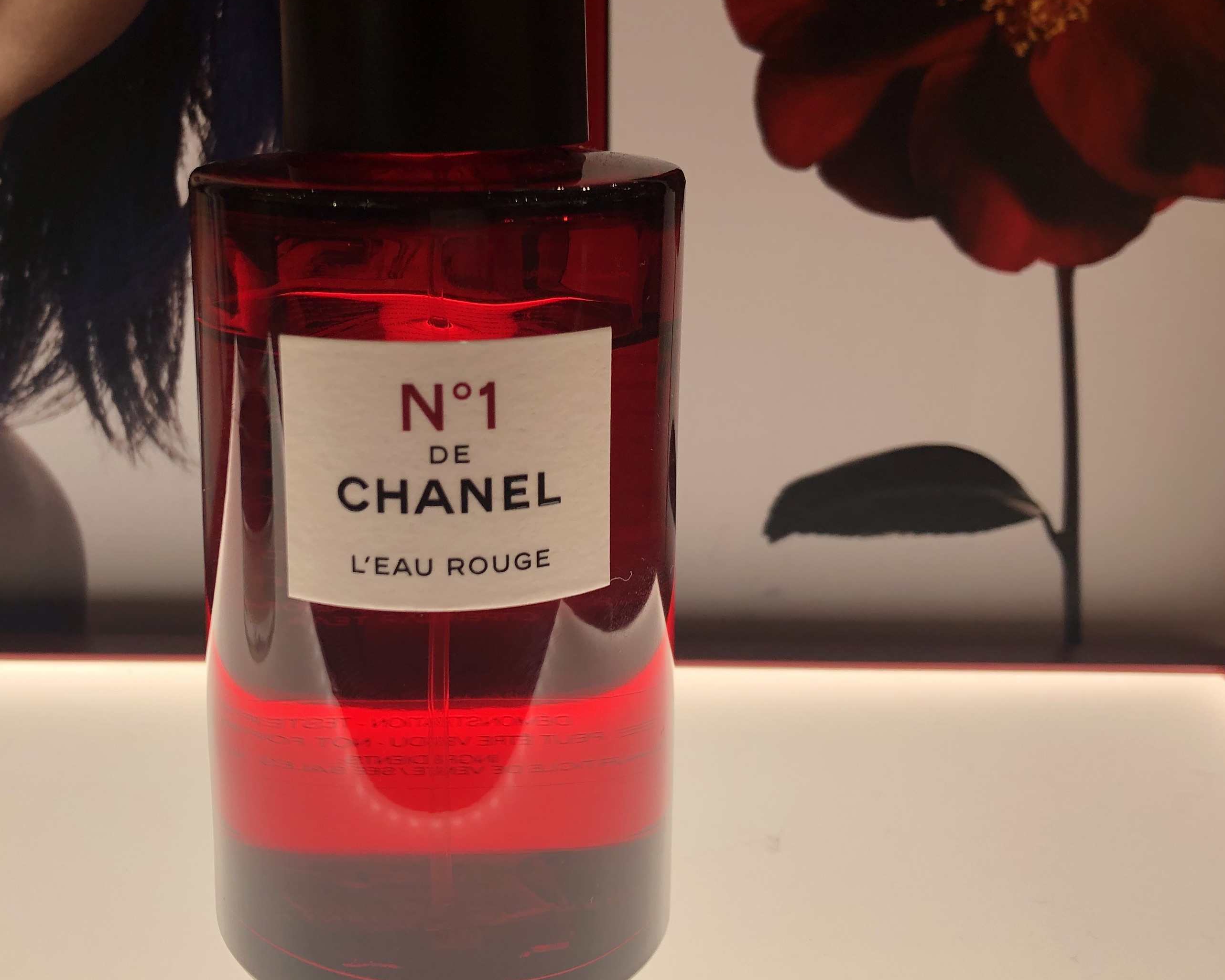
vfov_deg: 34.7
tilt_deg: -10.5
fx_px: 1559
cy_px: 373
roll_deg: +1.4
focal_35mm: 43
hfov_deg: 42.5
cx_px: 451
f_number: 1.8
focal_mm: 4
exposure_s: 1/183
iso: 25
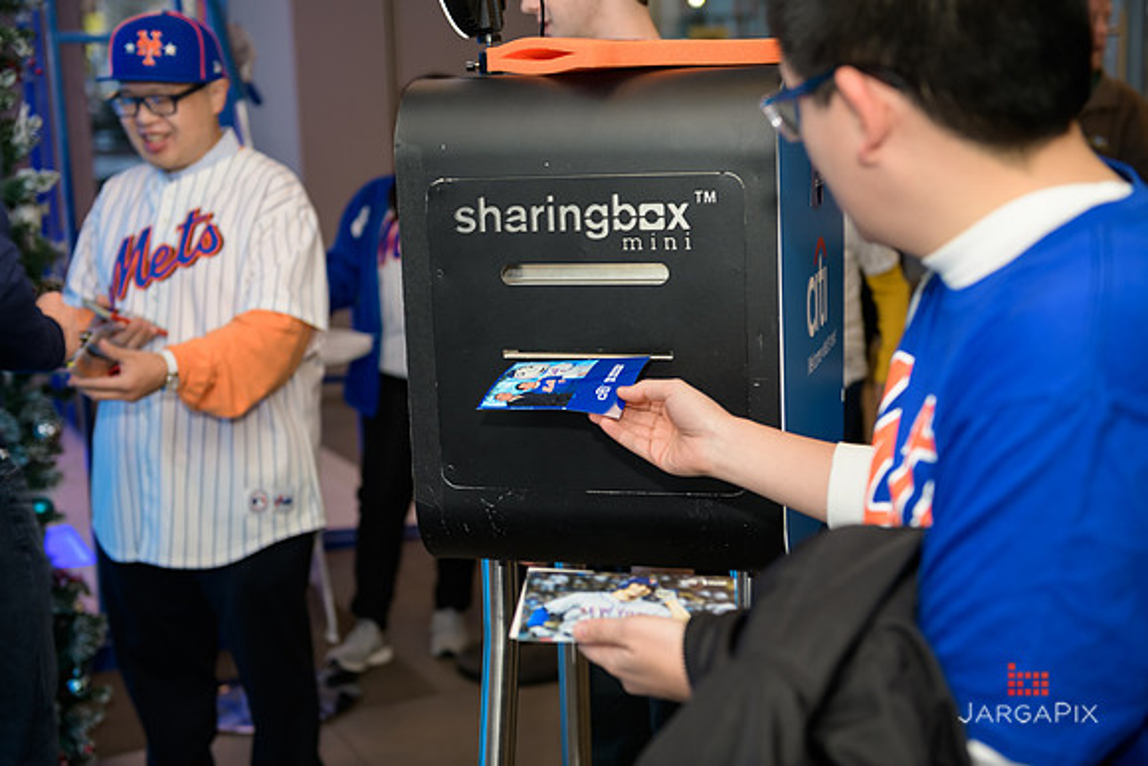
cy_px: 383
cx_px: 574
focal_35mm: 56
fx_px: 1786
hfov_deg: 35.6
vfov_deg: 24.2
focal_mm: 56
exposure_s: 1/125
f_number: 3.2
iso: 400
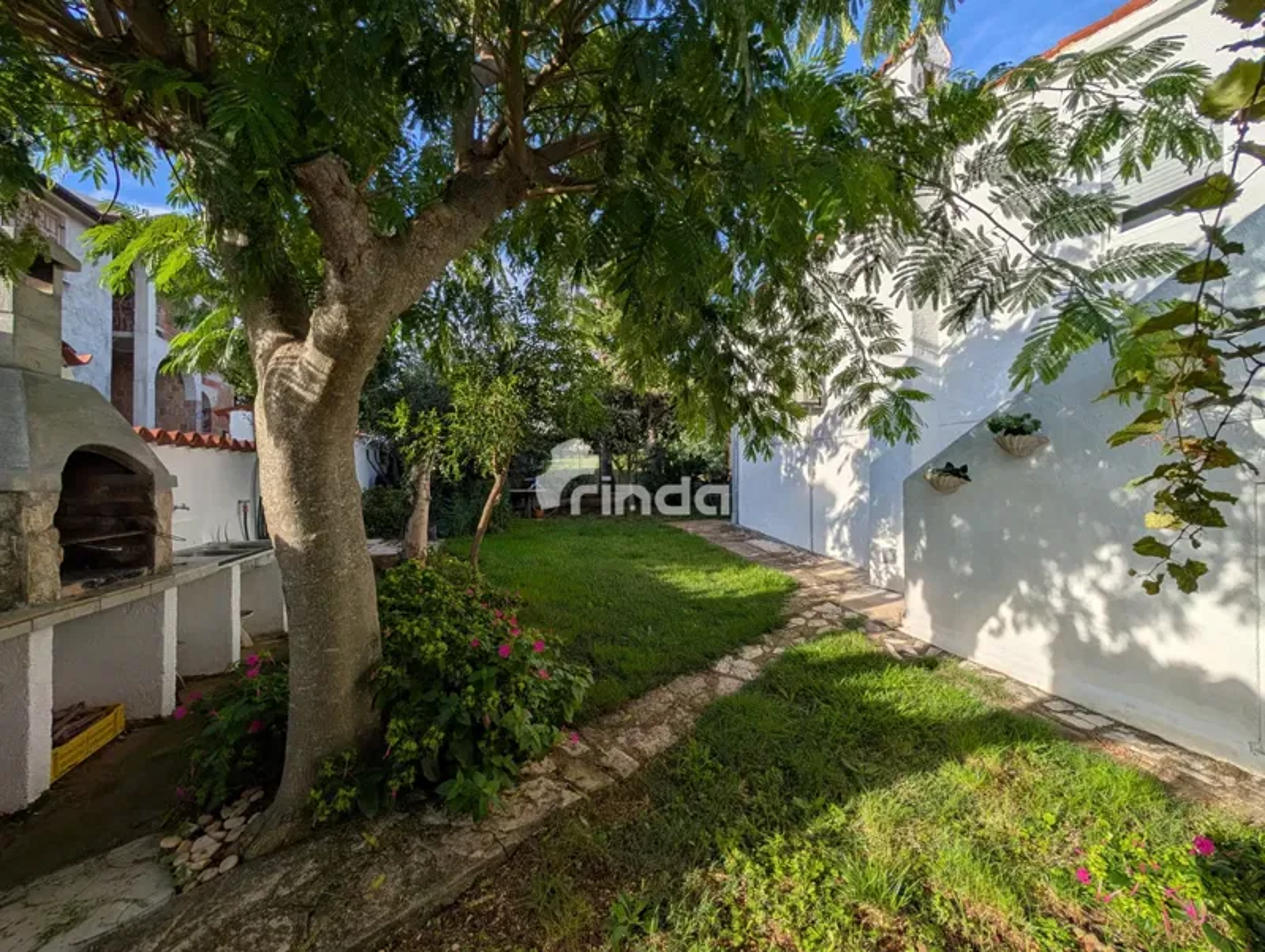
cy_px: 476
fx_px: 439
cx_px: 632
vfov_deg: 94.6
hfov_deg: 110.5
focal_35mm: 12
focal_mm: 2.02
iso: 45
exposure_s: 1/2342
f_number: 1.7
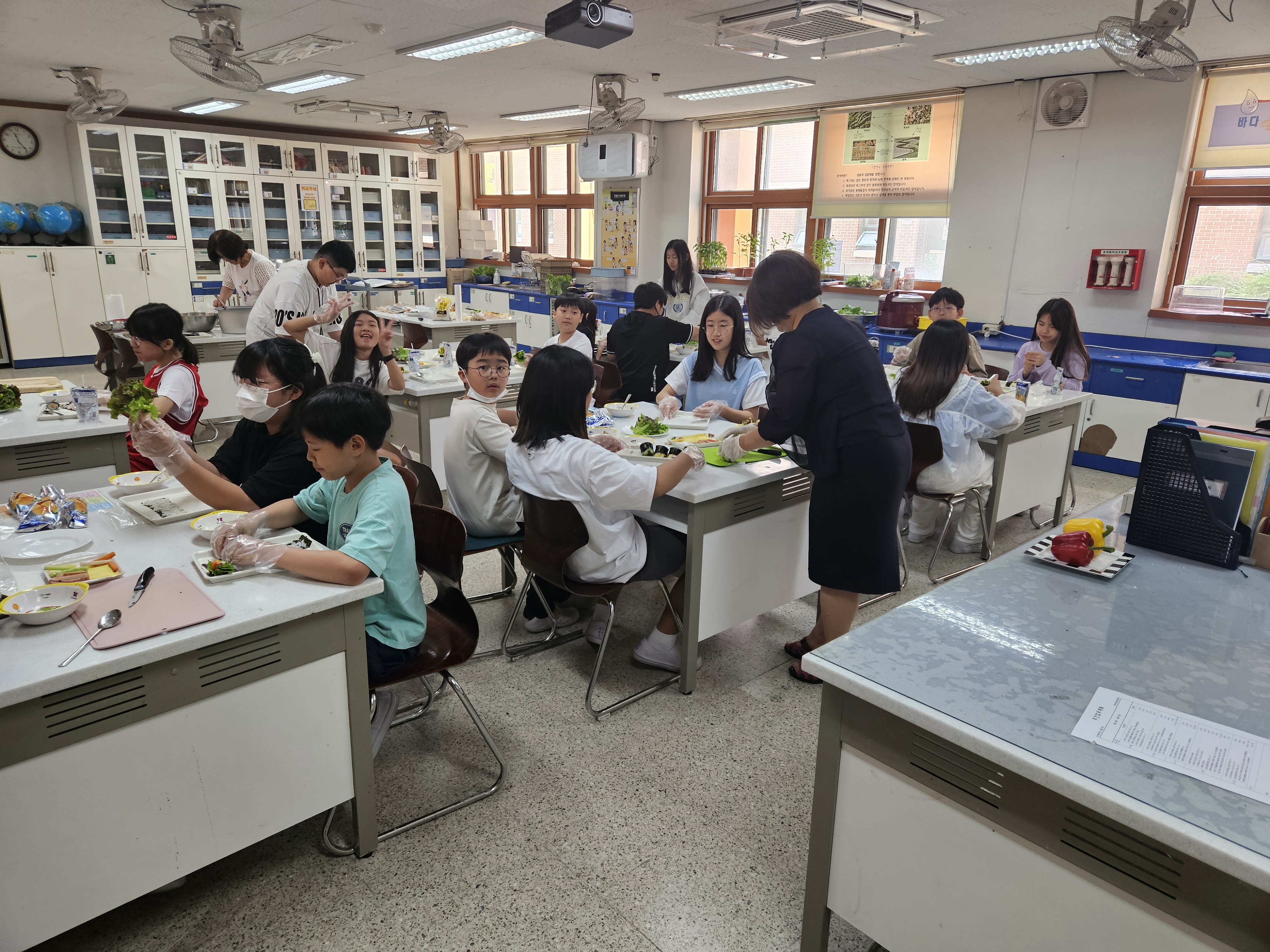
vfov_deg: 58.9
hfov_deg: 73.9
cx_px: 635
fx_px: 844
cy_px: 476
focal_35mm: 23
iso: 200
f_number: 1.8
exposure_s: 1/120
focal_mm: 5.4
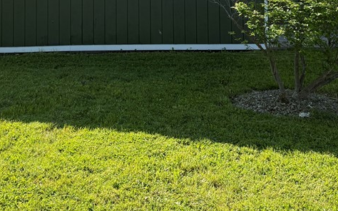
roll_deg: +0.4
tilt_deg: +1.6
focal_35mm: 55
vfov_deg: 21.6
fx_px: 507
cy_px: -50
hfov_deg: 36.8
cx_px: 141
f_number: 1.78
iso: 100
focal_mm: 6.76
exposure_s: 1/2110
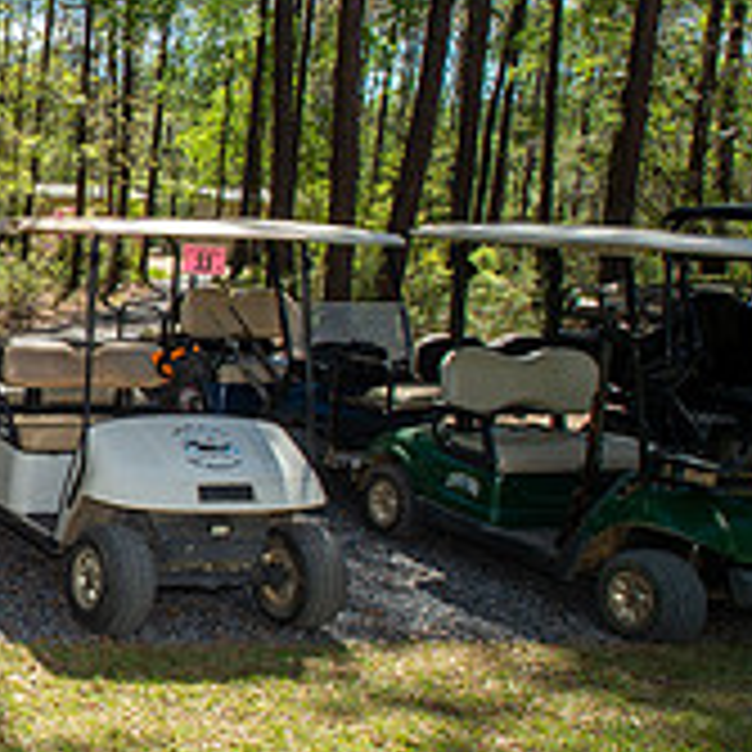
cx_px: -257
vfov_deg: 34.0
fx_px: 1229
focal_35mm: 50
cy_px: 387
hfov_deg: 27.6
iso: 200
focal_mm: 17
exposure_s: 1/100
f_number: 14
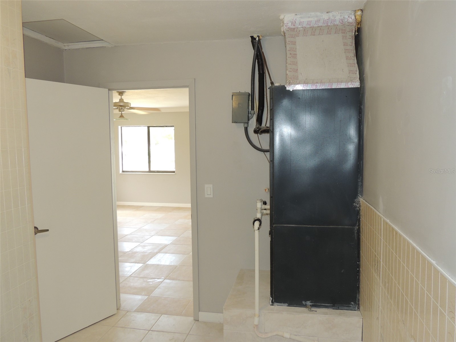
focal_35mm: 28
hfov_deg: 63.4
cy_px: 171
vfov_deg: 49.7
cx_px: 228
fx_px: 369
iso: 180
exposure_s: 1/40
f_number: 3.1
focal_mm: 4.9
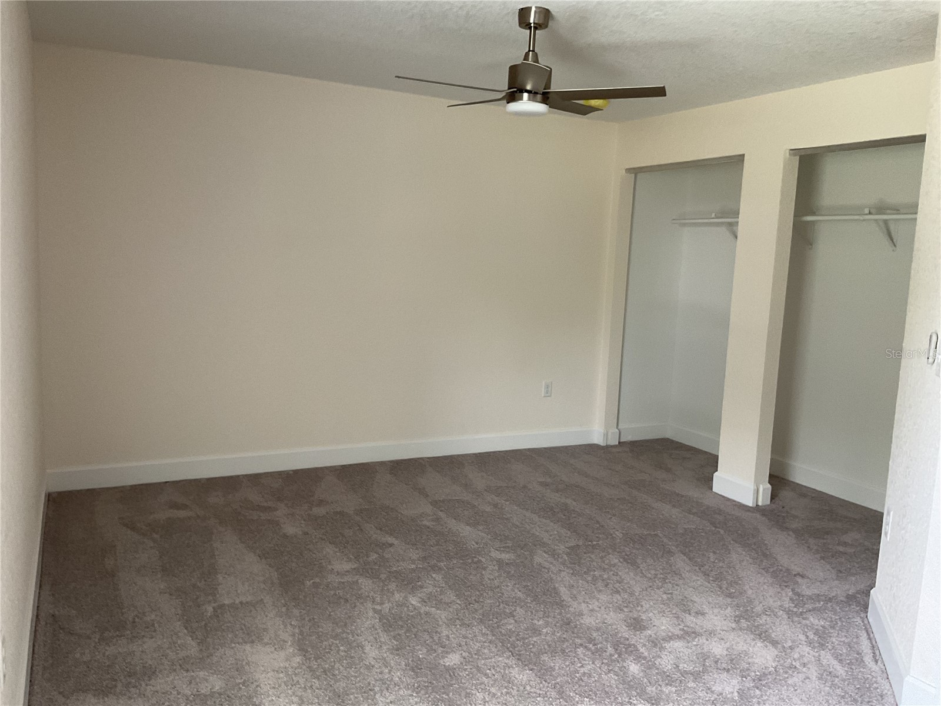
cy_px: 353
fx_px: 788
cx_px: 470
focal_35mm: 29
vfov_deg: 48.2
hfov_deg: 61.7
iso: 100
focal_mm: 3
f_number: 1.8
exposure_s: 1/60
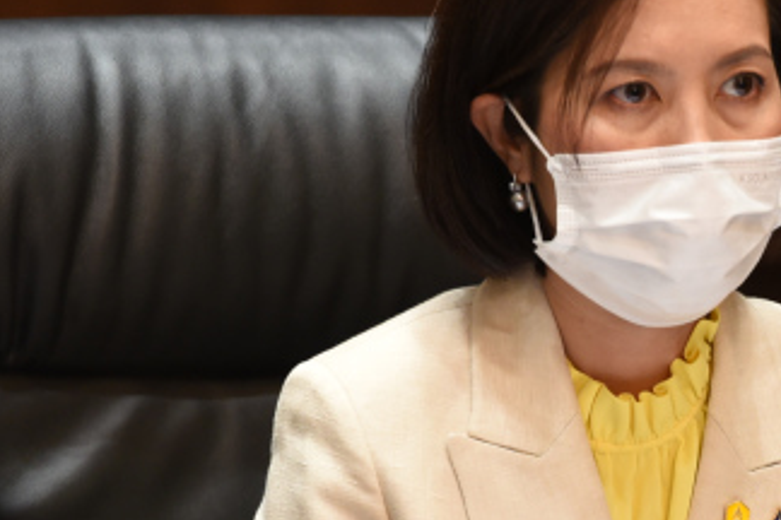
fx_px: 13732
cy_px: 500
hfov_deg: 3.3
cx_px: 762
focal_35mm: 633
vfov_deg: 2.2
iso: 1250
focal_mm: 200
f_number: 4
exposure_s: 1/60
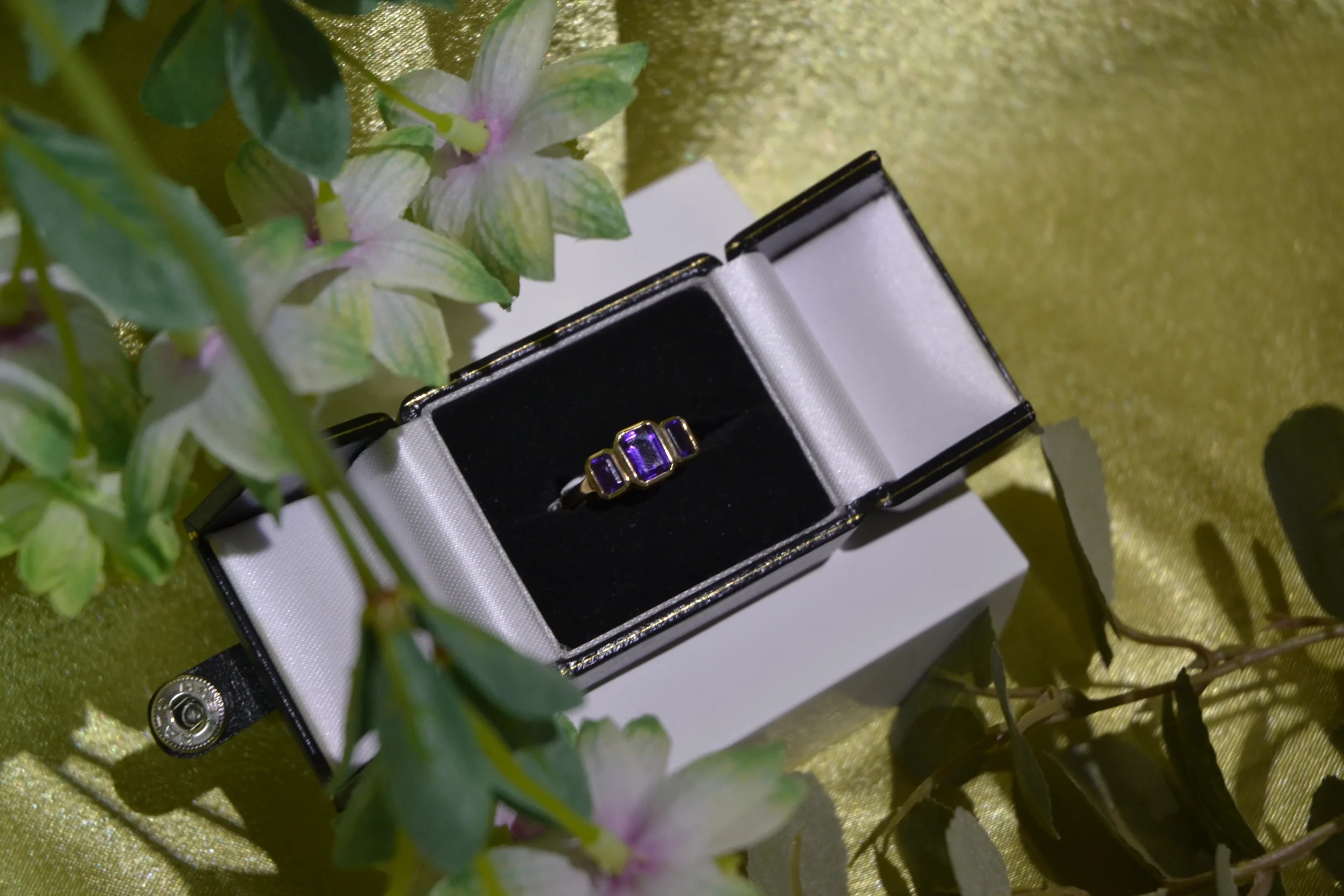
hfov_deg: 21.9
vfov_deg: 14.7
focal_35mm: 93
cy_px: 448
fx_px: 3472
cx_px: 672
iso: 400
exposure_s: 1/100
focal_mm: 62
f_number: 4.5
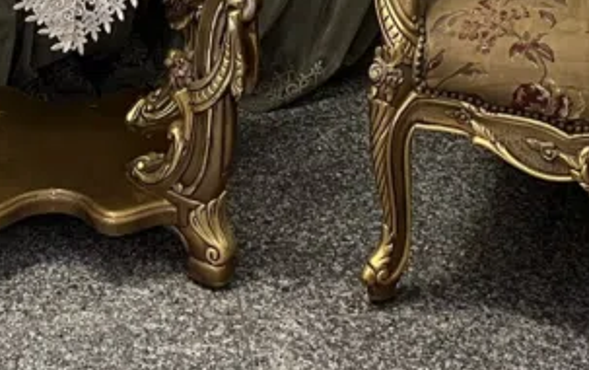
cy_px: -335
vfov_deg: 12.6
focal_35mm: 93
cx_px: 202
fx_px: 1494
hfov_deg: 22.2
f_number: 1.5
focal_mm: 5.7
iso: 80
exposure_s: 1/50
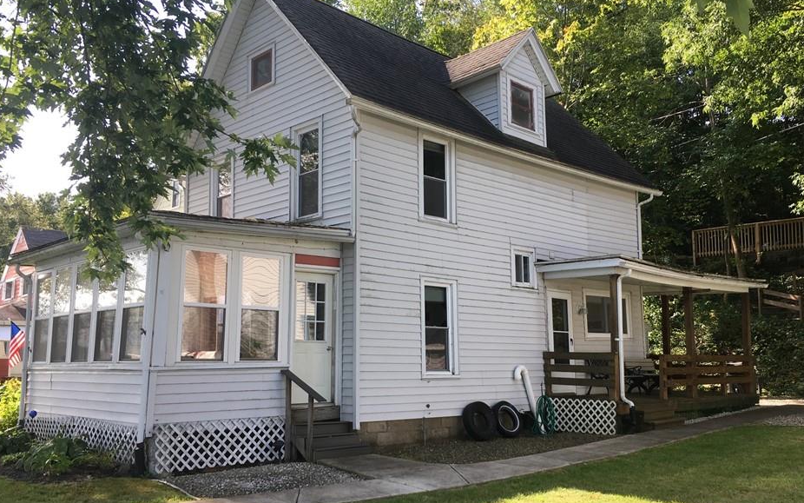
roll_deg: +0.1
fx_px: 745
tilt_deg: +6.3
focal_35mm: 34
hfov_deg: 56.6
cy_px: 272
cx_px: 436
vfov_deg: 37.3
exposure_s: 1/329
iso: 25
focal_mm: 4.15
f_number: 2.2
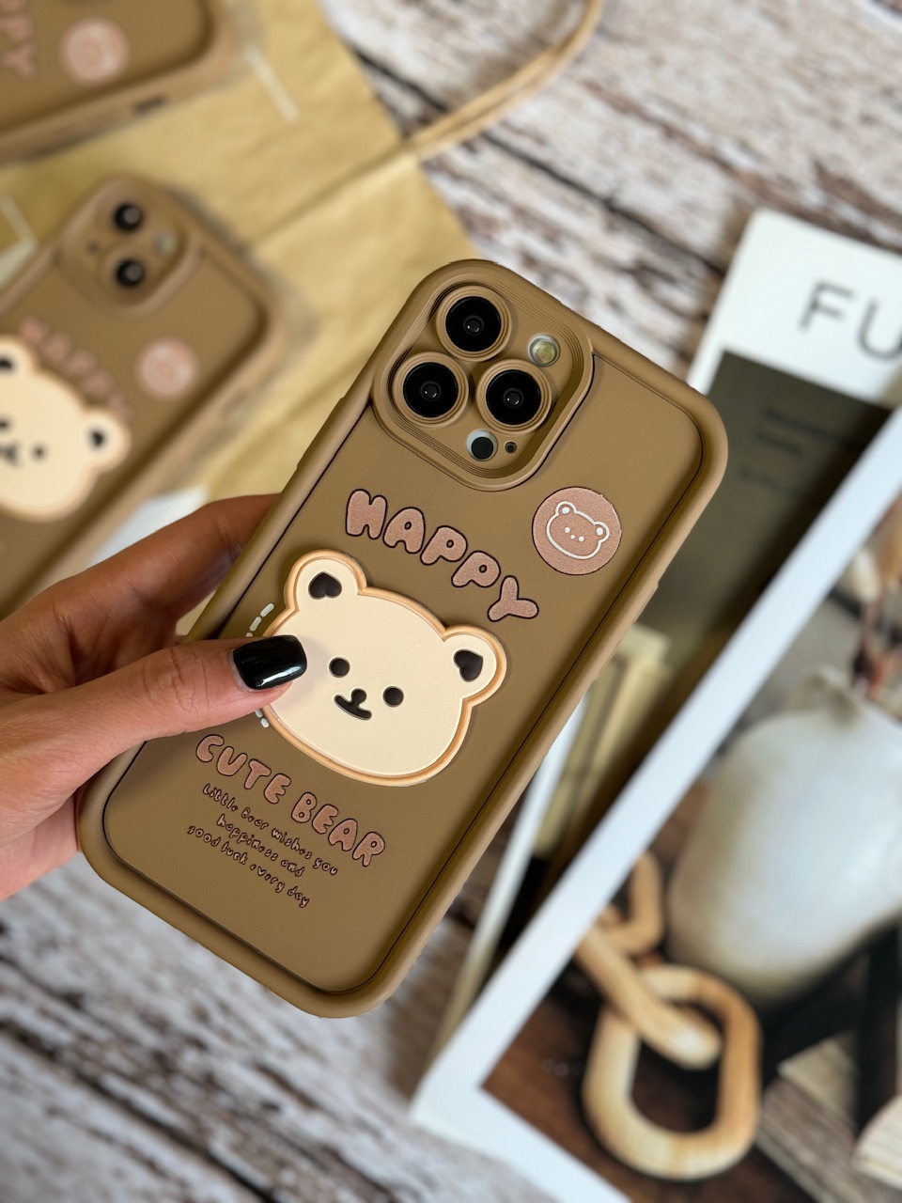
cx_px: 451
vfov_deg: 39.7
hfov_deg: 30.3
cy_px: 602
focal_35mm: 48
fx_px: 1668
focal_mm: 6.86
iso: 80
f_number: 1.78
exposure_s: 1/100
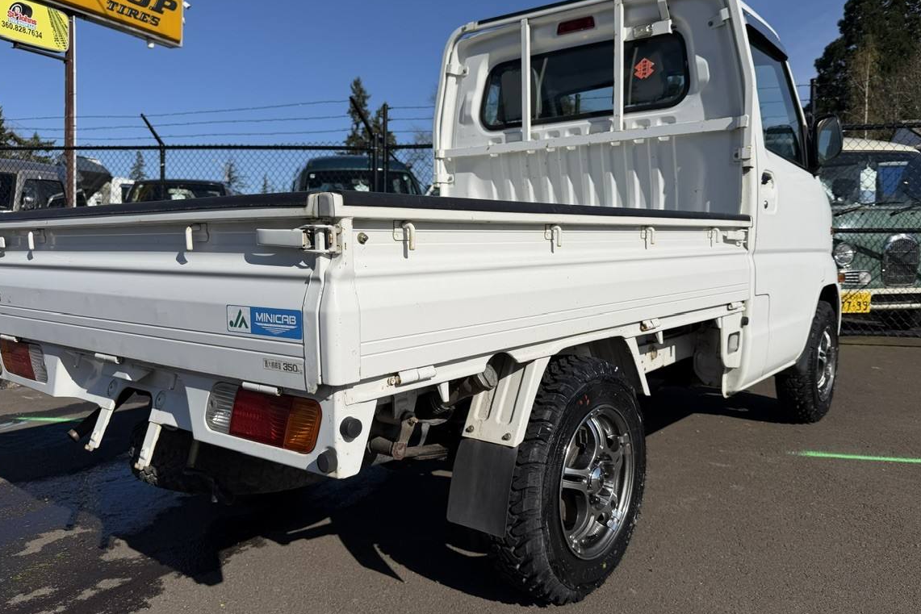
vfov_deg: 46.4
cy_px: 288
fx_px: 716
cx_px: 471
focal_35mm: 28
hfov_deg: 65.5
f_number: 1.78
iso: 80
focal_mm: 6.76
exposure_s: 1/11905
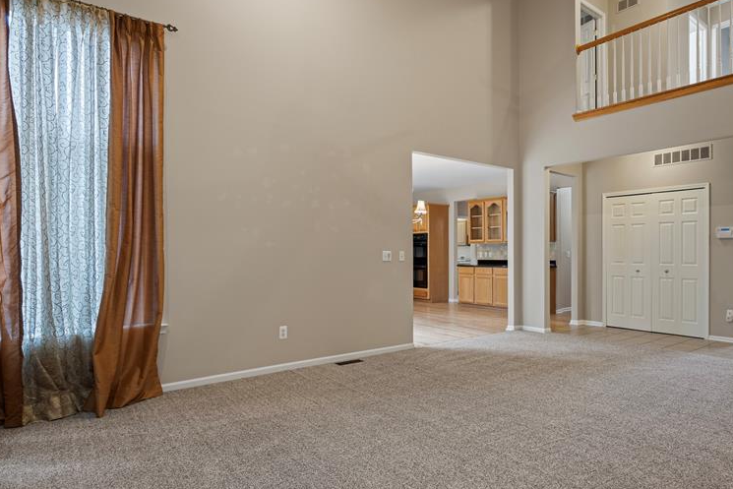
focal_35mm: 22
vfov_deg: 57.2
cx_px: 477
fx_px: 448
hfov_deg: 76.5
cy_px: 261
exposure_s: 1/2
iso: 100
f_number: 4
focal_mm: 16
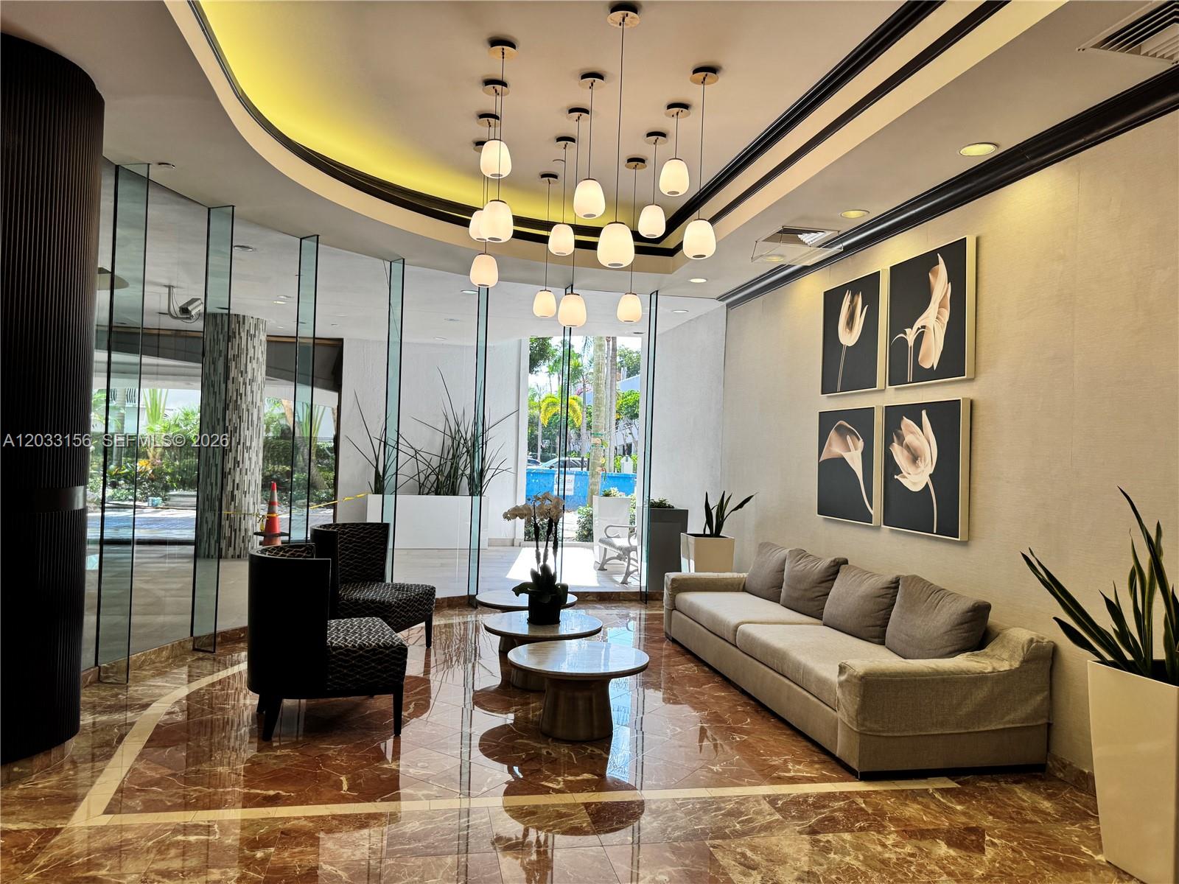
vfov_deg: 56.8
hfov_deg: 71.6
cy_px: 442
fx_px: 817
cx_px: 590
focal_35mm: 24
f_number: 1.78
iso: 64
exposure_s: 1/120
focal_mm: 6.76
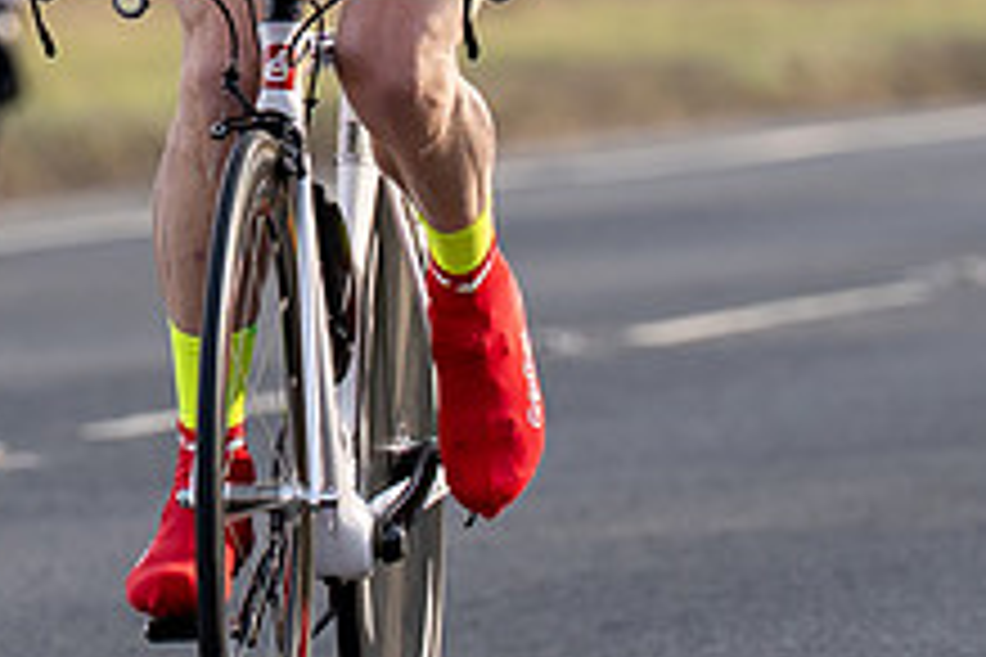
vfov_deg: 1.4
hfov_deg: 2.1
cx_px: 368
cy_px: -94
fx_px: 27277
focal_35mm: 996
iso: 200
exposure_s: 1/800
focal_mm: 170
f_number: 4
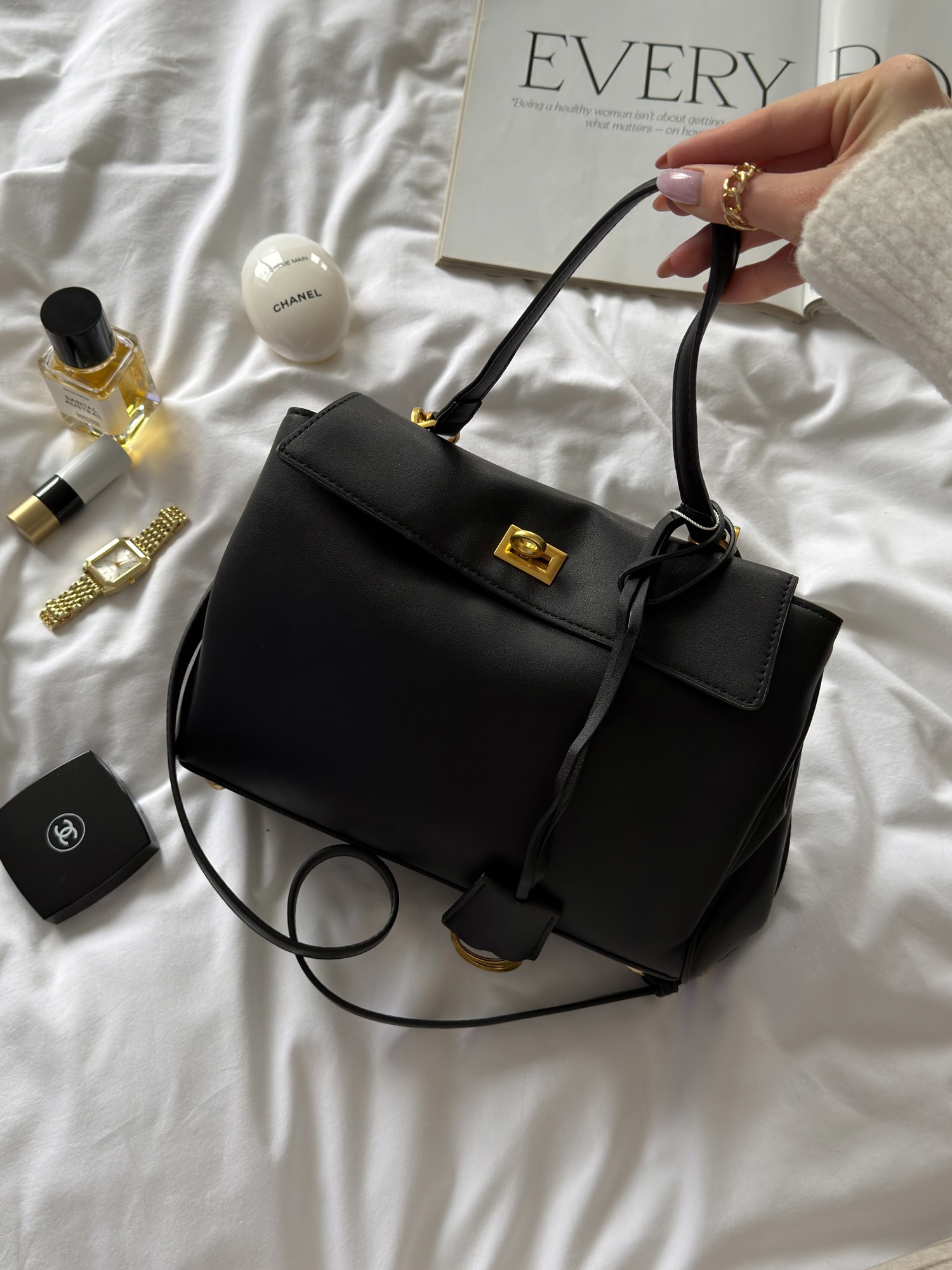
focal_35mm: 35
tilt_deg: -69.8
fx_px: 1283
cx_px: 476
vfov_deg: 52.6
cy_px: 635
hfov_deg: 40.7
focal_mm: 6.76
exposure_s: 1/60
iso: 160
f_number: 1.78
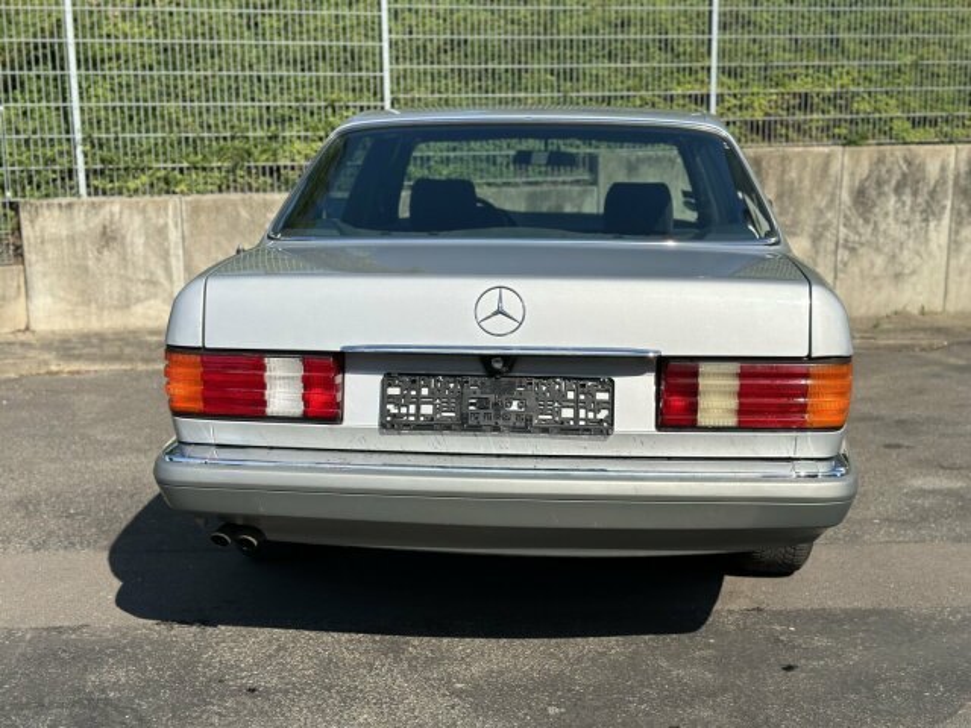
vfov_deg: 30.3
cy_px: 364
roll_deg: +0.2
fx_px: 1346
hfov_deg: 39.7
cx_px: 486
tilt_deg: -9.4
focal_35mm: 48
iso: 80
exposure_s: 1/6623
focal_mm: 6.86
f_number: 1.78
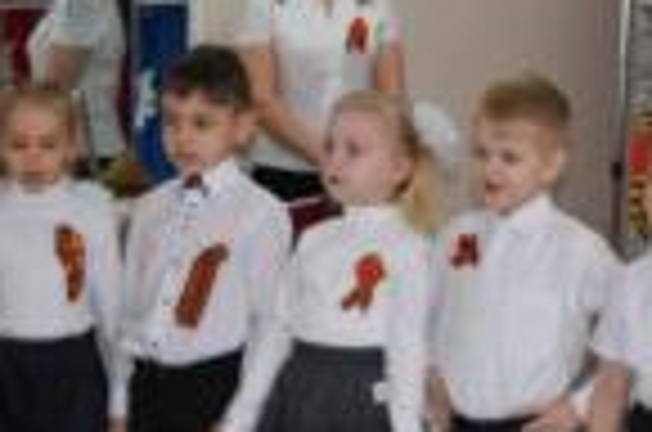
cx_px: 387
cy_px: 191
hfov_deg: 12.8
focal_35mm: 161
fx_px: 2905
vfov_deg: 8.5
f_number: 4.2
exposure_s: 1/60
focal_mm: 31
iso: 450
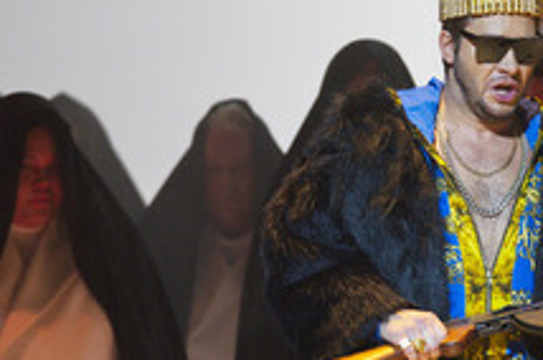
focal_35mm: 632
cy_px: 248
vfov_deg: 2.2
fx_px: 9518
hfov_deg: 3.3
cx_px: 506
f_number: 4
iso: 1600
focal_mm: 300
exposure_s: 1/400
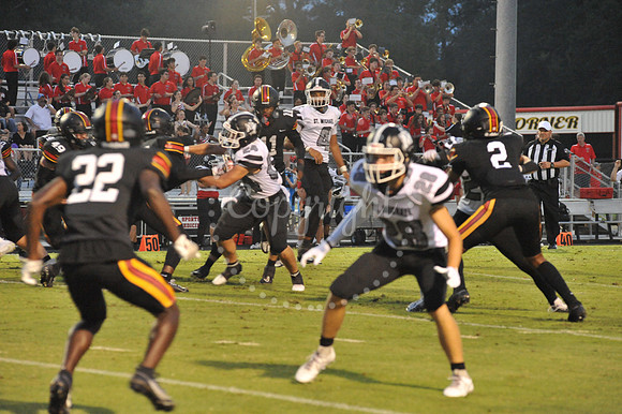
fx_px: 3453
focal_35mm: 200
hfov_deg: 10.3
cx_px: 311
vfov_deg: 6.9
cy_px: 207
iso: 6400
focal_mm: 200
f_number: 5.6
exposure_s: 1/200
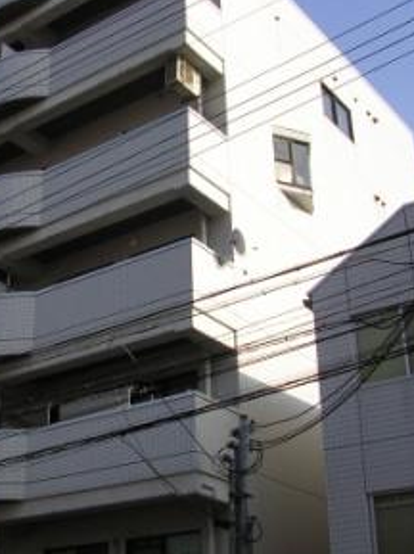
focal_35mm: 59
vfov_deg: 32.7
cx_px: 113
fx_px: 943
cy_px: 236
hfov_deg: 24.5
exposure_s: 1/623
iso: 71
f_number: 4.1
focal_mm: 5.8
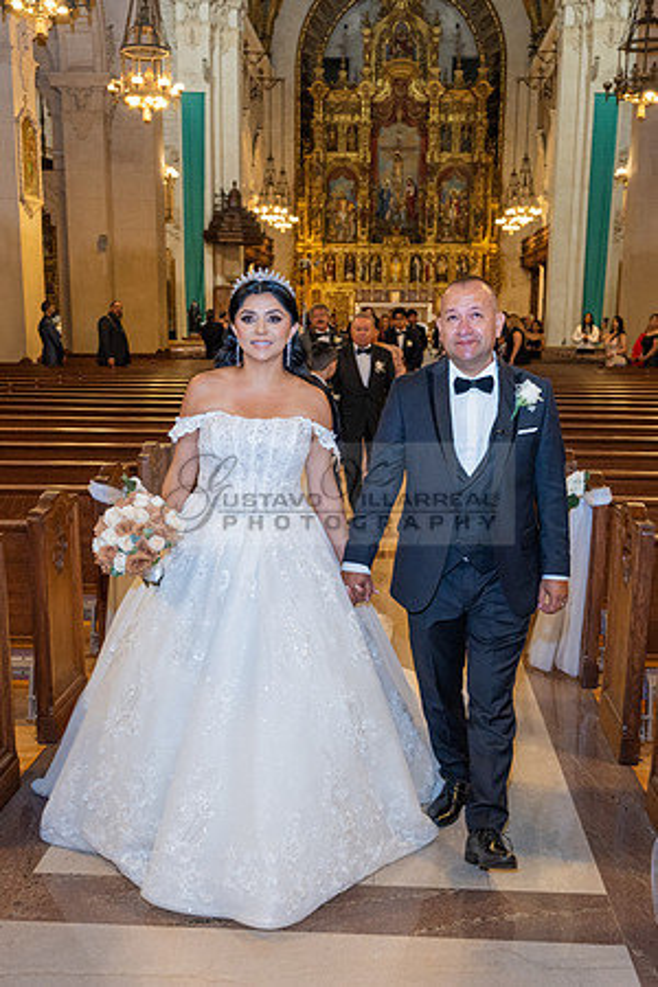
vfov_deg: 48.8
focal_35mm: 40
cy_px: 558
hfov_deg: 33.7
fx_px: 1086
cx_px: 340
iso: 800
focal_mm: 23
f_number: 2.8
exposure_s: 1/125
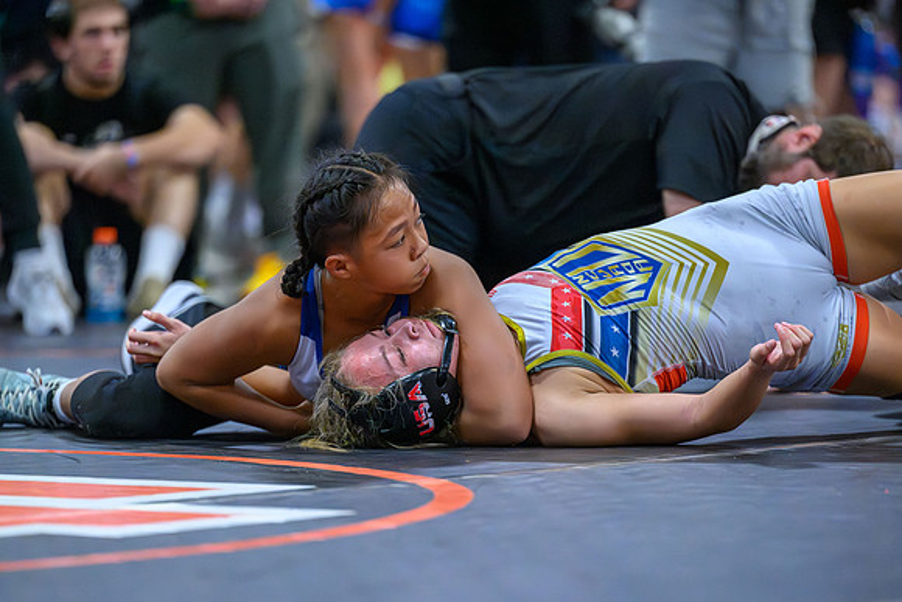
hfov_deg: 8.0
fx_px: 6422
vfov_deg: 5.4
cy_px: 386
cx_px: 425
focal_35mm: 256
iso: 20000
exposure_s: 1/800
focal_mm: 200
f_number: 2.8
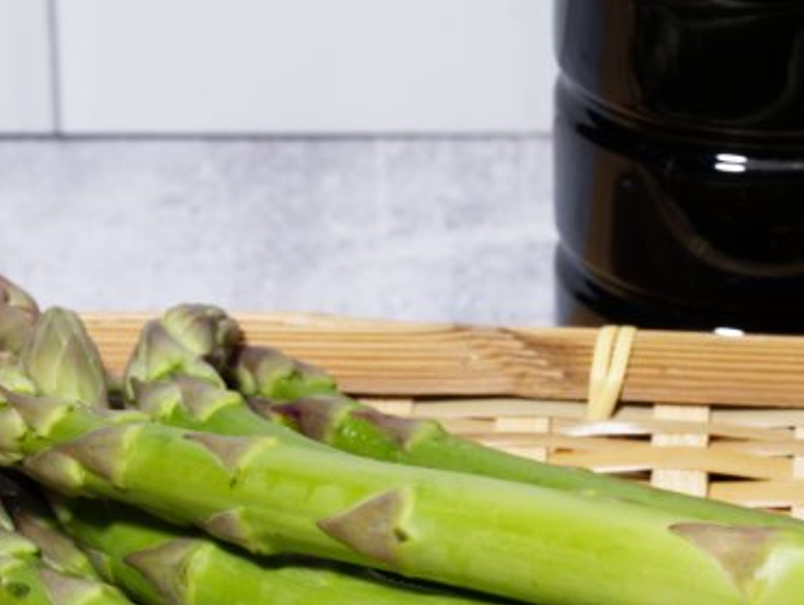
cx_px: 542
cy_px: 465
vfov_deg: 8.4
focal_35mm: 177
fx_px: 4115
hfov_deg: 11.1
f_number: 11
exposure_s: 1/60
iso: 100
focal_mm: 57
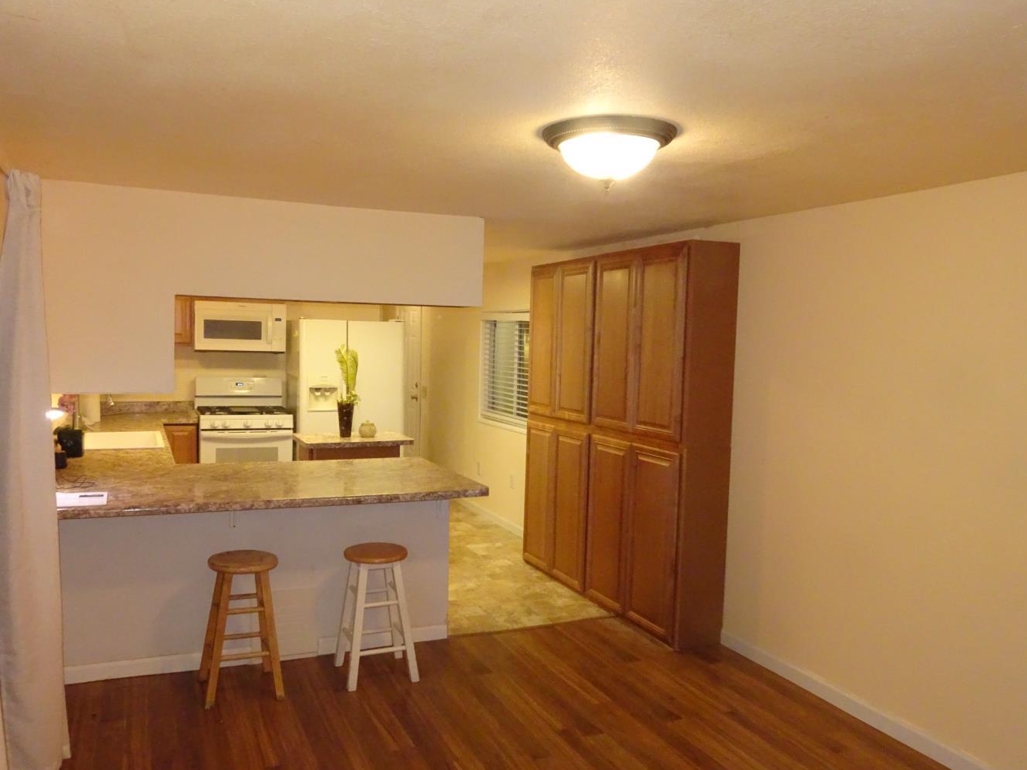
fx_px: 801
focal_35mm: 27
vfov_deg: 51.3
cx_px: 468
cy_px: 405
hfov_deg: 65.2
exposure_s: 1/30
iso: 1000
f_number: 3.5
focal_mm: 4.1
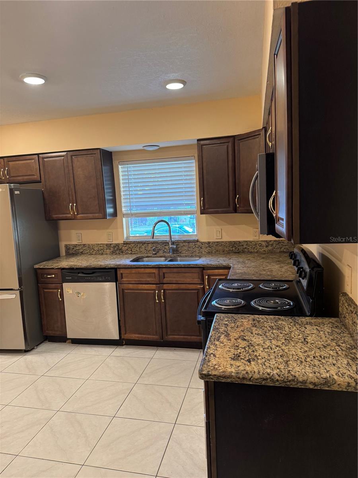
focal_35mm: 24
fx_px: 331
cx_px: 179
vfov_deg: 71.6
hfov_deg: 56.8
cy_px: 239
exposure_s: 1/60
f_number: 1.78
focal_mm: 6.76
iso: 250
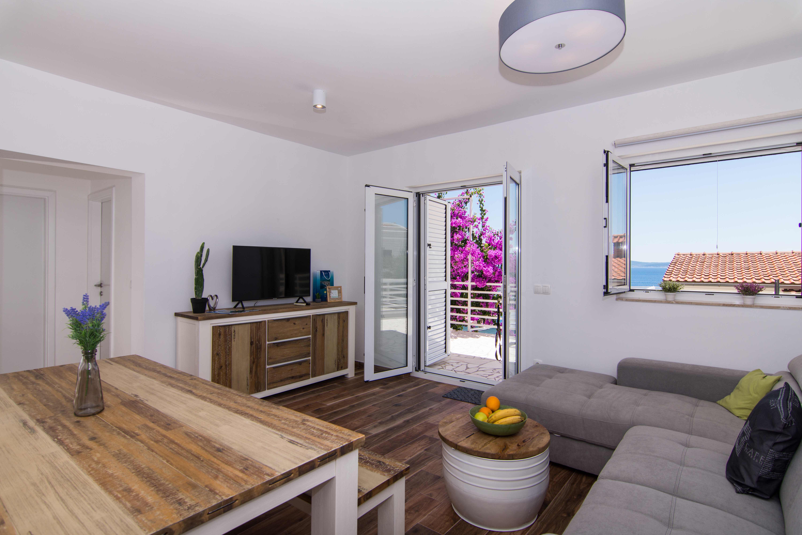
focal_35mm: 18
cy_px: 268
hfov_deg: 90.0
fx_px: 401
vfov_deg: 67.4
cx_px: 401
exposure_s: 1/250
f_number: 5.6
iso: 100
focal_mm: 12
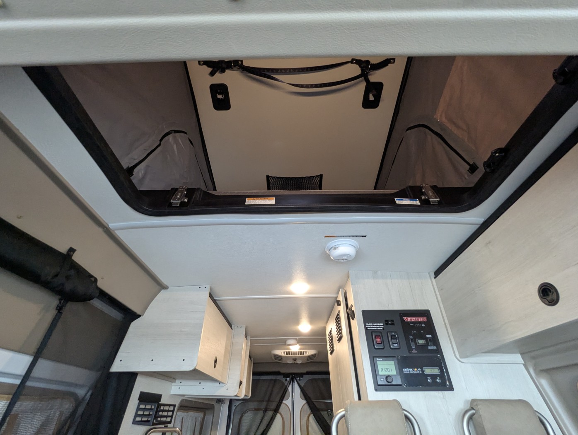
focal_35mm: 16
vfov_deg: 78.2
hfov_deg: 94.4
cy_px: 218
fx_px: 268
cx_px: 289
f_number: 2.2
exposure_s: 1/69.7
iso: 309
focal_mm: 2.35
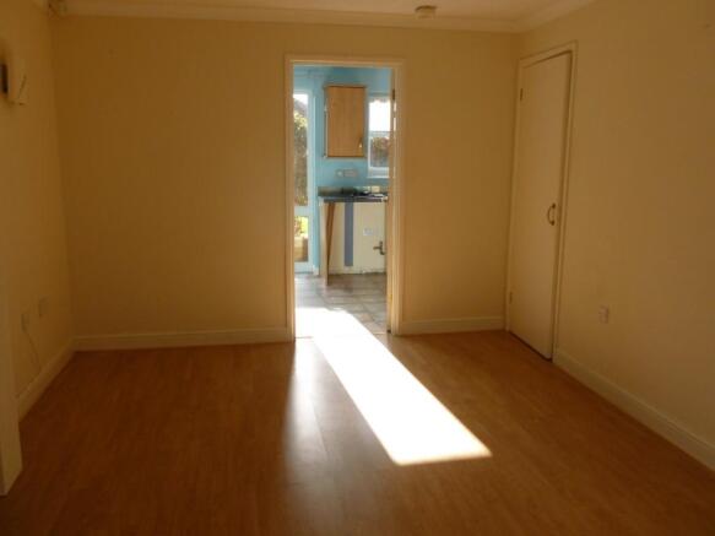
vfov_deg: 49.7
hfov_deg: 63.5
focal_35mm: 28
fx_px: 578
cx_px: 358
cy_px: 268
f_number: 3.3
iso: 100
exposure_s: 1/125
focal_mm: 5
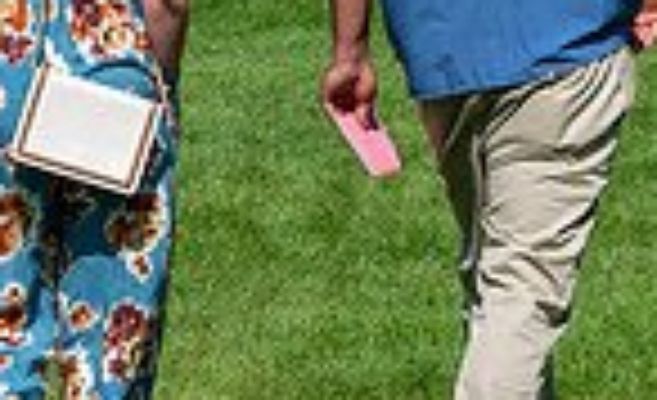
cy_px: -6
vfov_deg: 3.1
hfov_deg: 5.1
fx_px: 7309
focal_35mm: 411
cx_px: 1001
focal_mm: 70
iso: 100
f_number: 7.1
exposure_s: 1/400
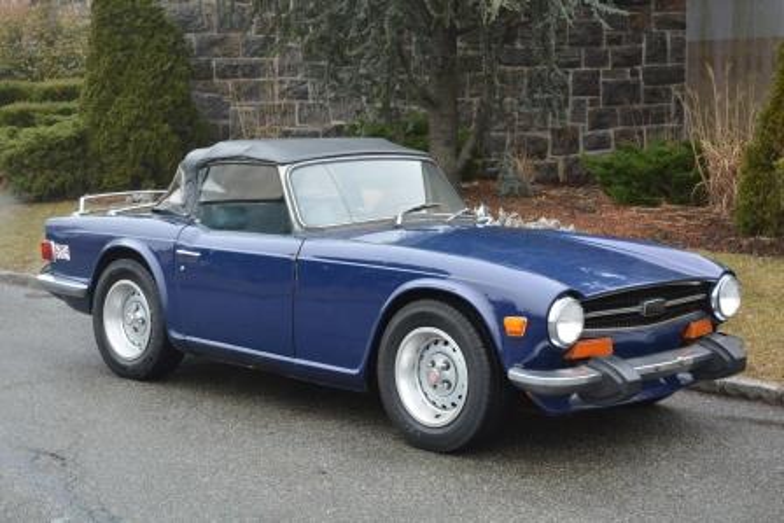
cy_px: 262
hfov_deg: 30.5
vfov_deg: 20.6
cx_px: 392
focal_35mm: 66
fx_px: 1438
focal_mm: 44
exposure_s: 1/100
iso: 400
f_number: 5.3
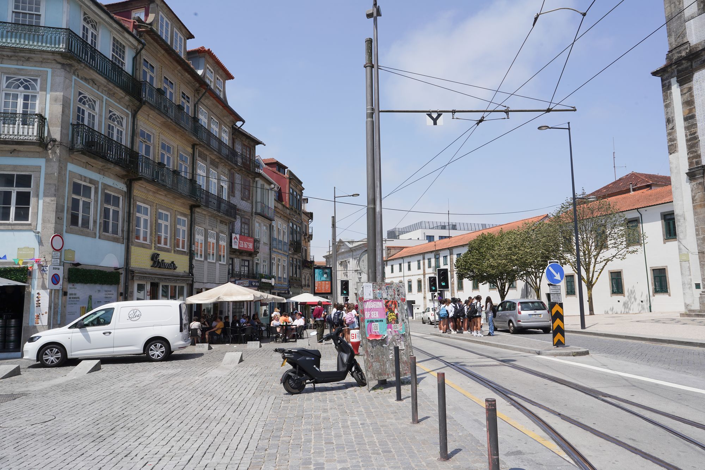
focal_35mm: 24
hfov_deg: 73.7
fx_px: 470
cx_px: 352
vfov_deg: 53.1
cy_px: 235
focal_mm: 24
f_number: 18
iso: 100
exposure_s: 1/100
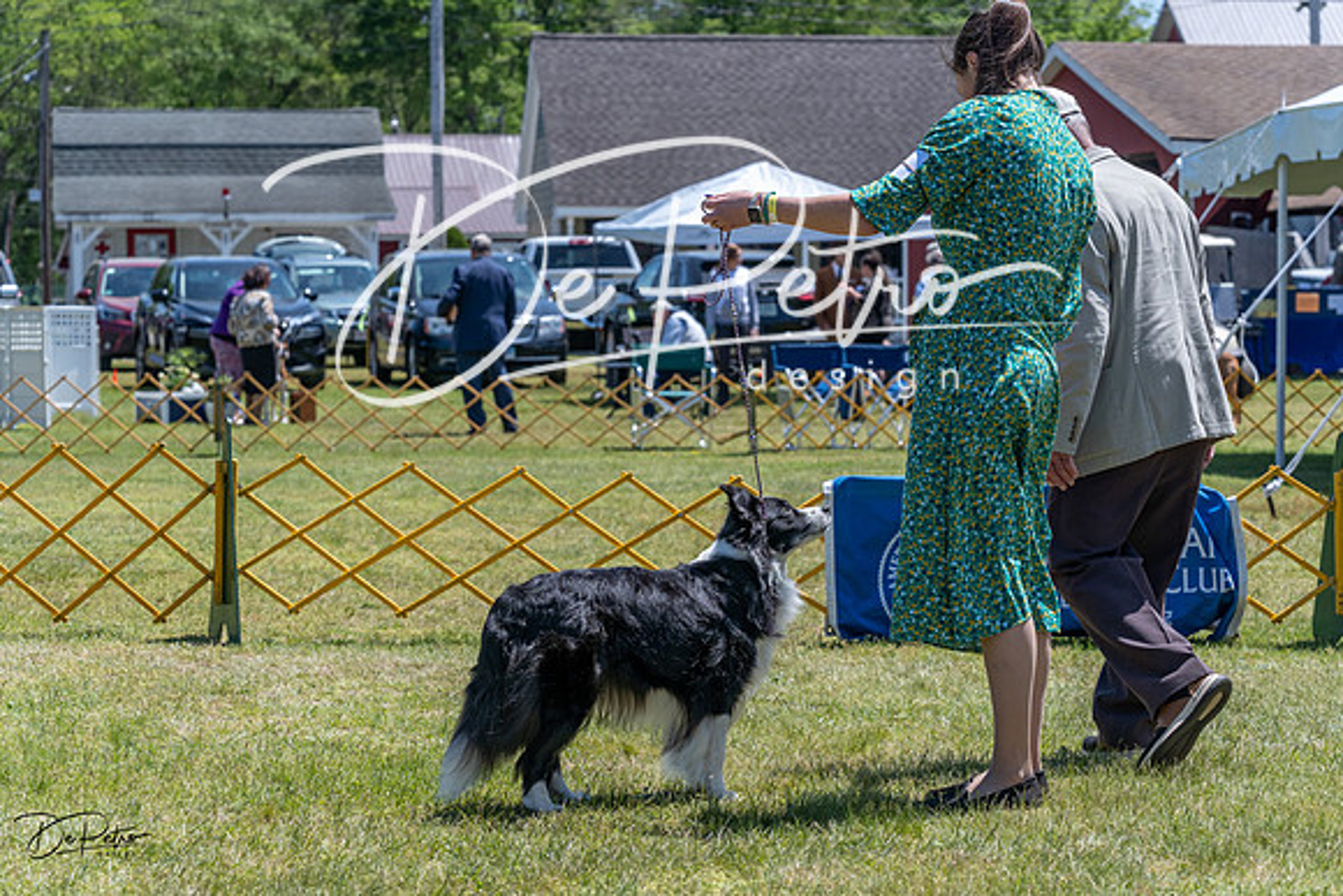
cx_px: 672
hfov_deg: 20.4
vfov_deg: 13.7
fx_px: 3731
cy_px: 448
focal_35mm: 100
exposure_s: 1/1600
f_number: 7.1
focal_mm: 100
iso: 800
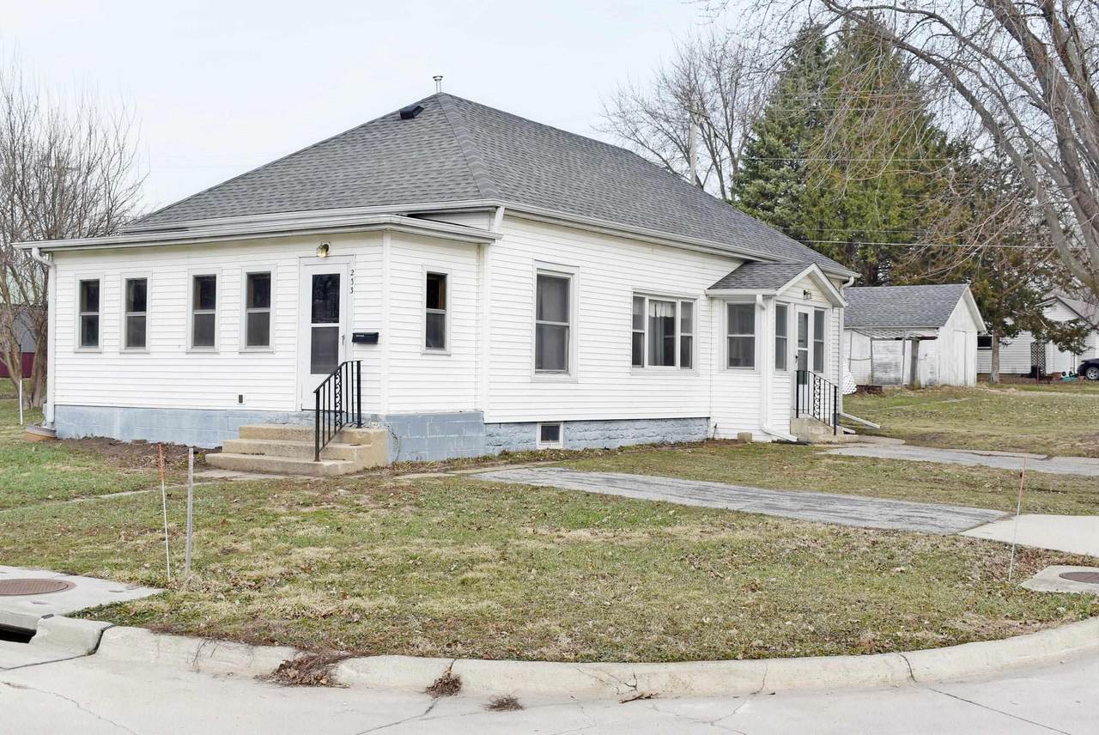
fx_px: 1375
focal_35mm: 45
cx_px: 550
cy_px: 368
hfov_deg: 43.6
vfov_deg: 29.9
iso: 100
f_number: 9
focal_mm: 30
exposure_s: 1/320
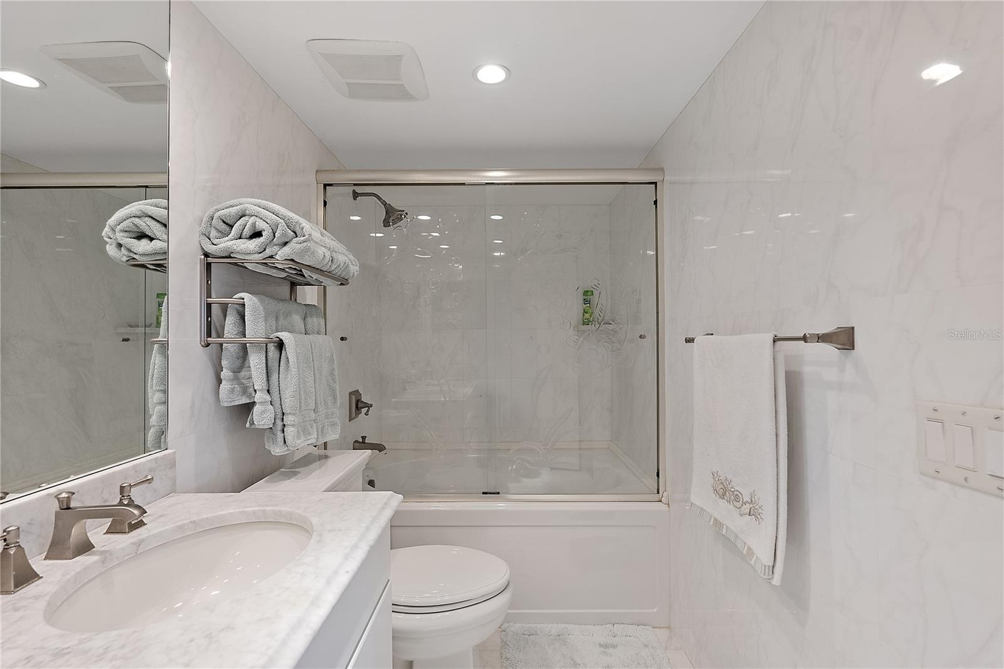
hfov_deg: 96.7
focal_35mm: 16
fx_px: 446
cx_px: 502
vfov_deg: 73.7
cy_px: 334
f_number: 6.3
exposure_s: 1/30
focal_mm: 16
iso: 1600
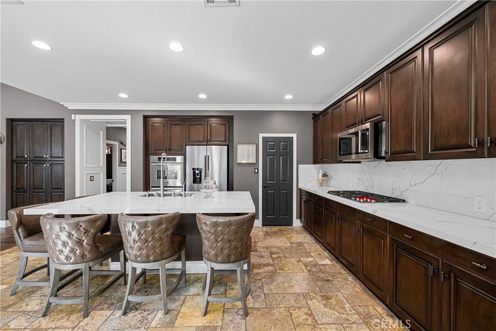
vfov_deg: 85.4
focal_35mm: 13
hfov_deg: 108.3
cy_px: 166
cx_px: 248
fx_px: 179
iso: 100
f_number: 11
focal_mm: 13
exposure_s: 1/2.5
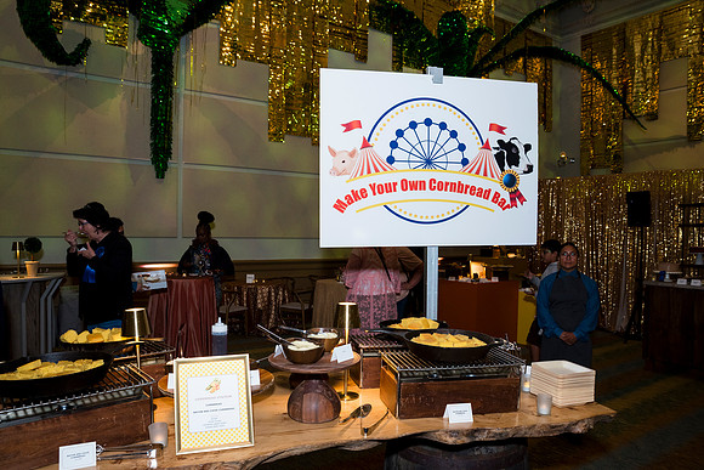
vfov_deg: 50.6
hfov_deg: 70.6
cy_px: 247
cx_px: 371
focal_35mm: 25
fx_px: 497
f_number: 5.6
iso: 800
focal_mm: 24
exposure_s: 1/125
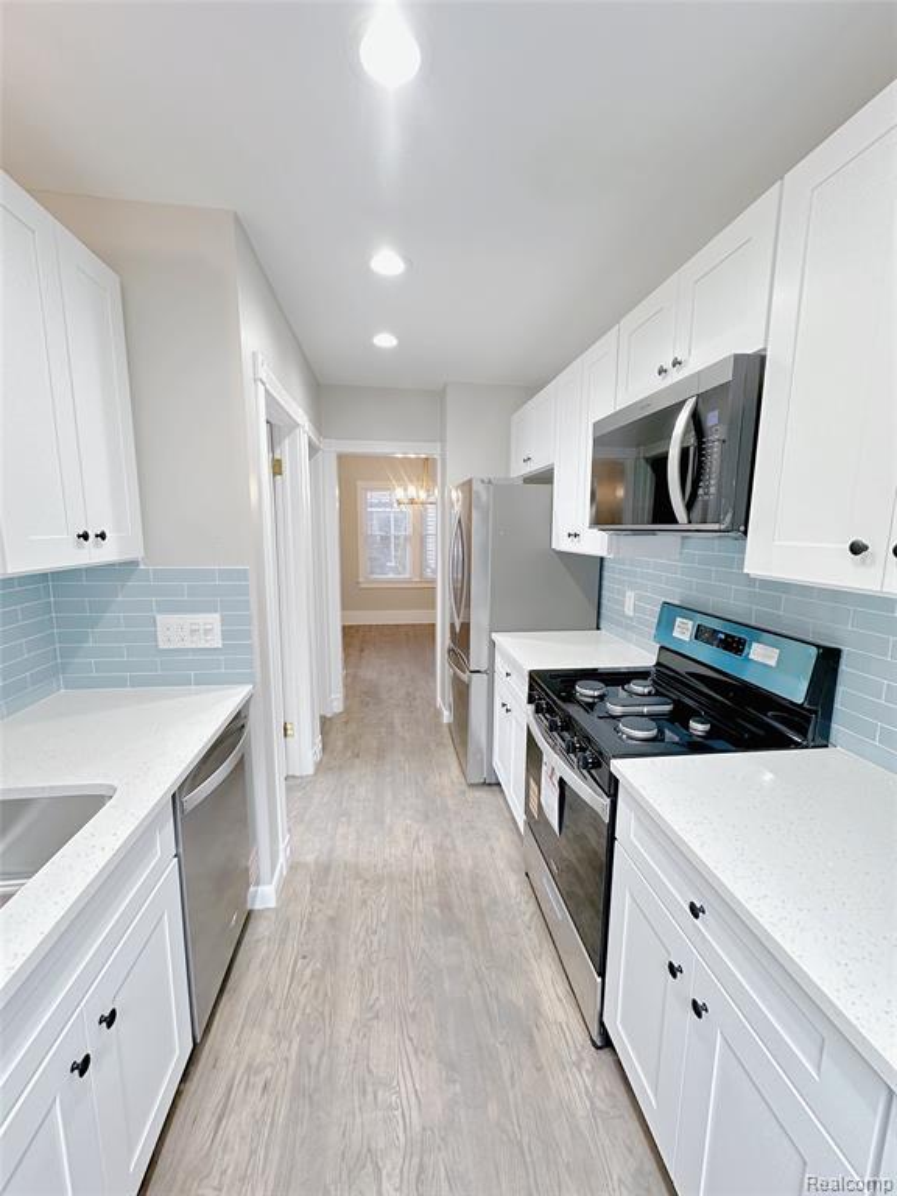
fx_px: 484
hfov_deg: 85.7
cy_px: 598
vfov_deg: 102.1
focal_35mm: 14
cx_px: 448
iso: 250
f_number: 2.2
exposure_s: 1/60
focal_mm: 2.22
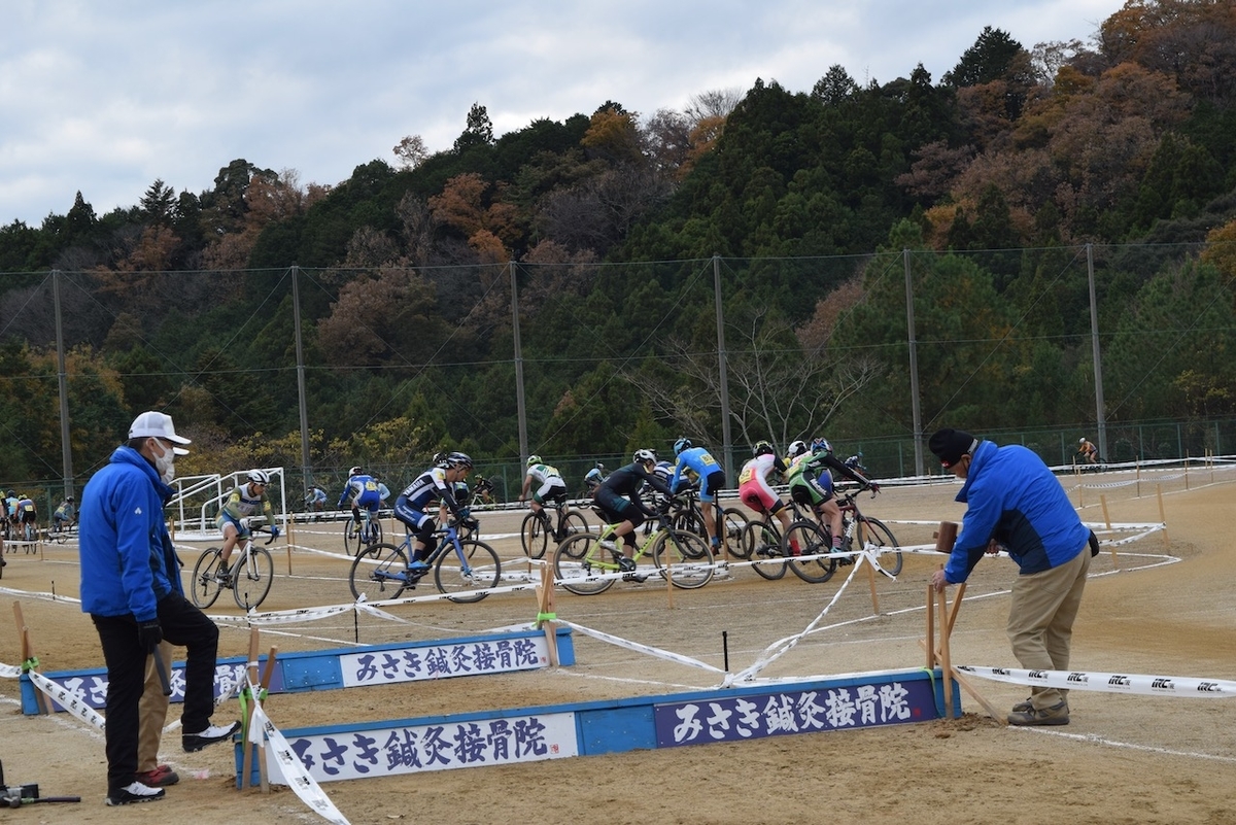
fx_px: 2833
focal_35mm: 82
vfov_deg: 16.6
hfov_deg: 24.6
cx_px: 618
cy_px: 412
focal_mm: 55
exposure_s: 1/250
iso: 400
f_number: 8
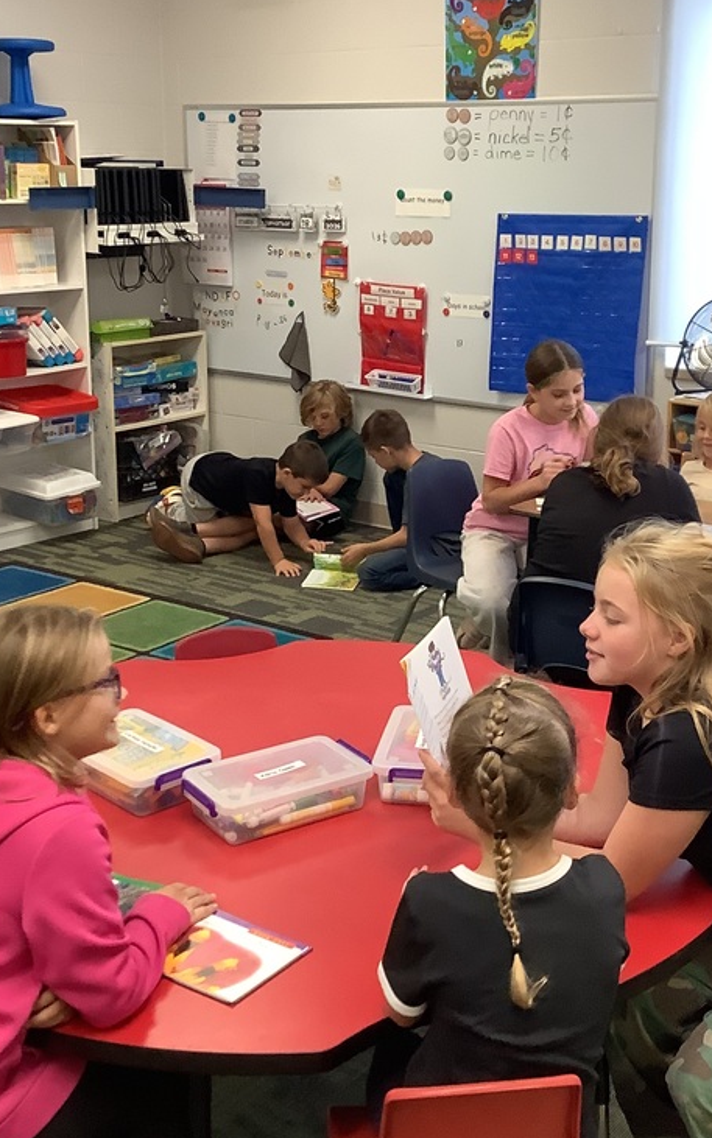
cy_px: 476
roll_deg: -1.4
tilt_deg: -11.8
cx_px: 425
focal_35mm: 46
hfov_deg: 27.9
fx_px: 1428
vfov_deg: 43.3
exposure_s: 1/60
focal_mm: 3.3
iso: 200
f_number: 2.4
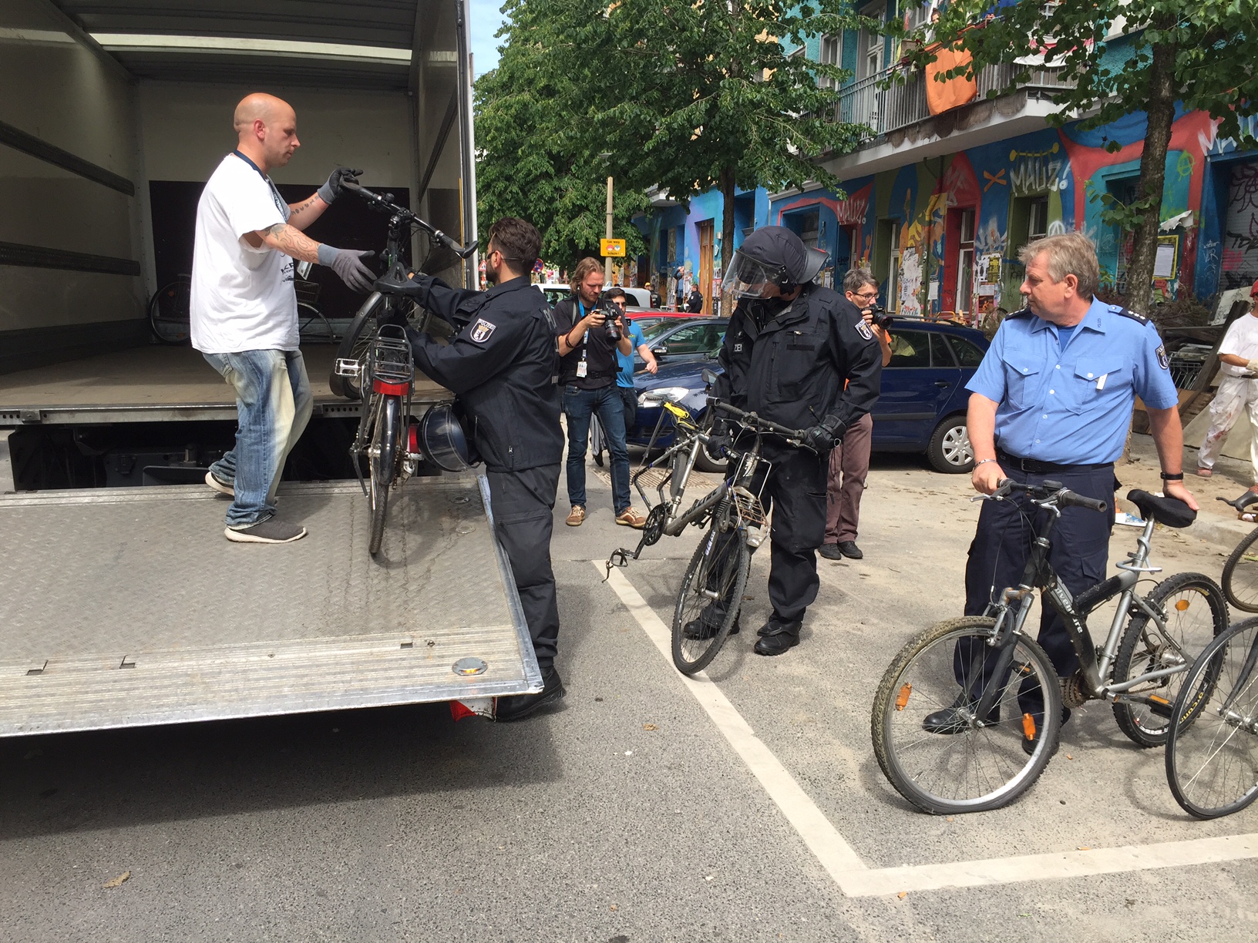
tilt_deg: -7.1
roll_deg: -2.7
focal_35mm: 29
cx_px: 629
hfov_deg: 61.7
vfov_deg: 48.2
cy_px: 472
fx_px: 1054
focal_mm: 4.15
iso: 32
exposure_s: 1/694
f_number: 2.2
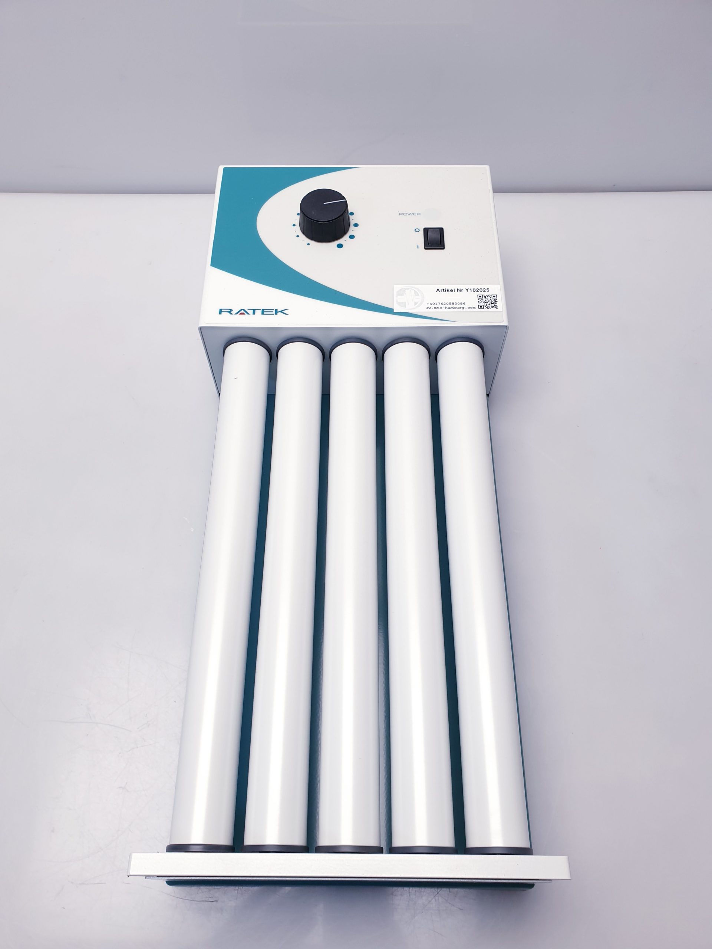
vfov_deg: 67.3
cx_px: 356
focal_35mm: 26
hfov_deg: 53.1
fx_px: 713
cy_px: 474
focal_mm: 4.3
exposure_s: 1/50
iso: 50
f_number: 2.4
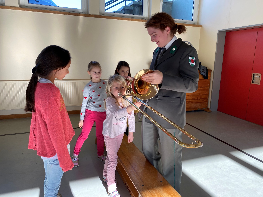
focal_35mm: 26
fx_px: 198
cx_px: 132
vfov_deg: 53.1
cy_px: 98
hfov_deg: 67.3
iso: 32
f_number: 1.8
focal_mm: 4.25
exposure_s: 1/137
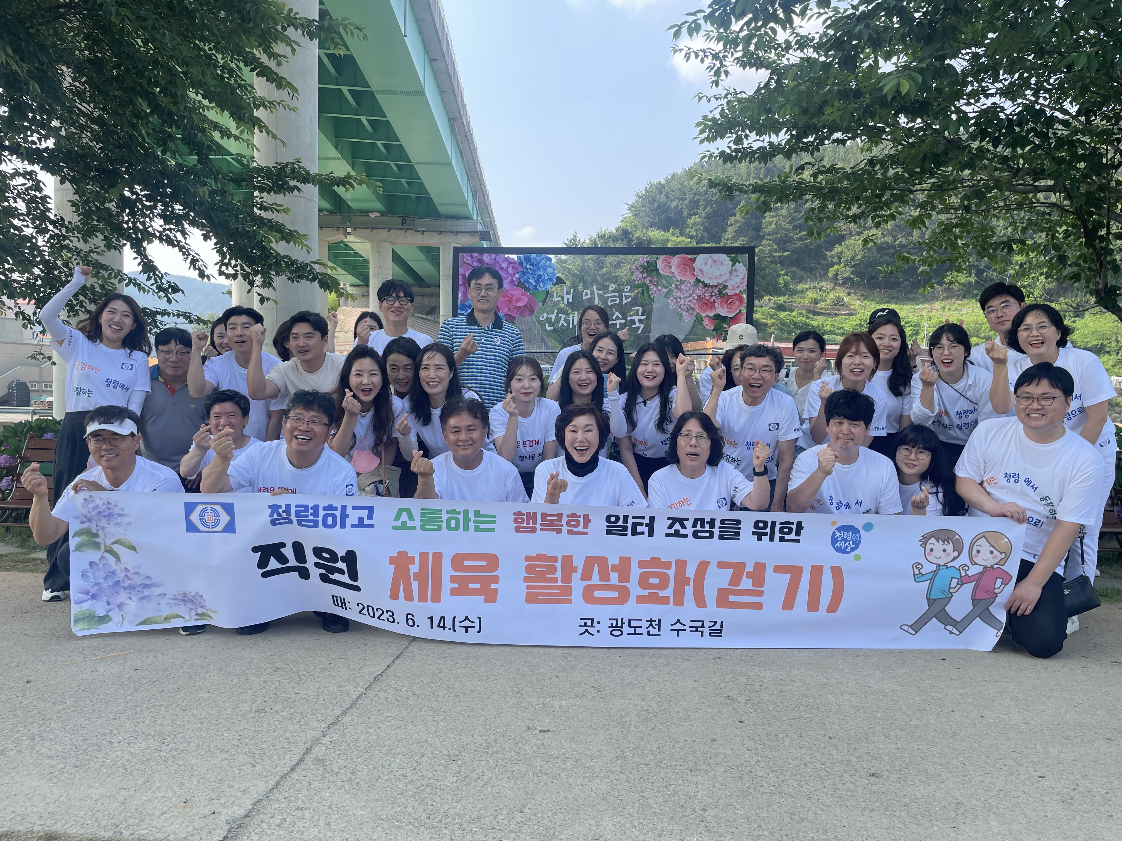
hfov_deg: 67.3
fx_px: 843
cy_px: 420
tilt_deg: -1.3
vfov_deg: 53.1
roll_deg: -0.4
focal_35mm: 26
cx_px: 561
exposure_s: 1/947
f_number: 1.6
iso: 32
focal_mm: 4.2
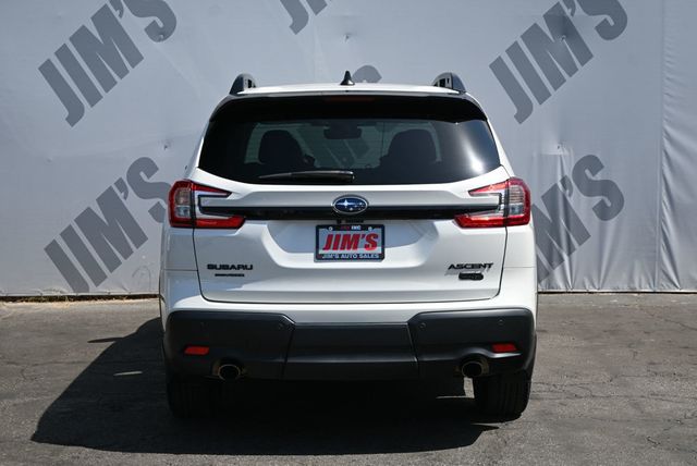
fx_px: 1192
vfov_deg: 22.1
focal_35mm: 62
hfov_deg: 32.6
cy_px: 233
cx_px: 348
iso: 100
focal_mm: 41
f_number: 6.3
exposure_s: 1/320
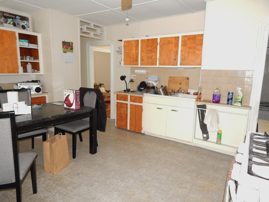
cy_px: 101
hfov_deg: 73.9
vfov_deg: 58.9
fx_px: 179
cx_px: 134
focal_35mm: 23
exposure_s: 1/30
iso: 1000
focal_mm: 4
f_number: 6
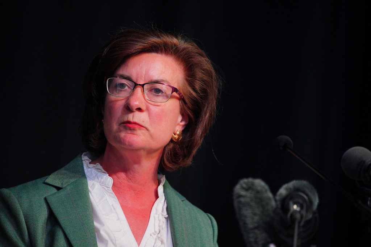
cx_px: 186
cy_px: 124
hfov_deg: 5.2
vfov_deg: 3.4
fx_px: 4121
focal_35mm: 400
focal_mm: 400
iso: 3200
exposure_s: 1/320
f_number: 5.6
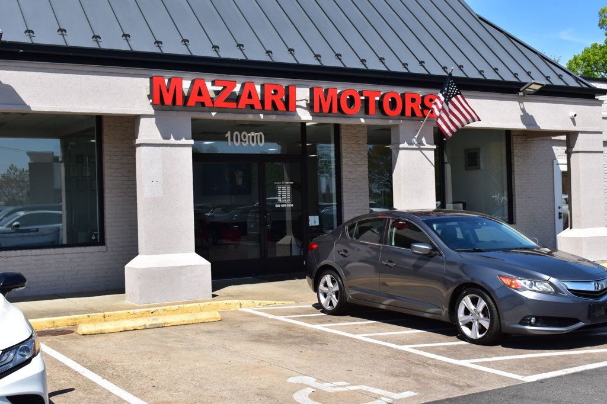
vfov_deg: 28.1
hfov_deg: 41.1
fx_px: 809
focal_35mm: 48
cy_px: 202
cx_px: 304
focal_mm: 32
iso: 320
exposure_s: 1/500
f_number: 11
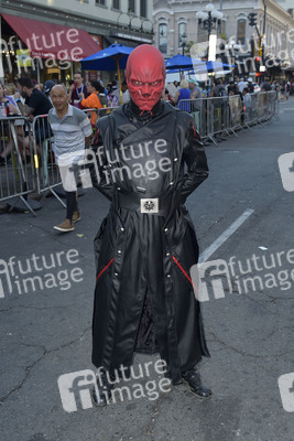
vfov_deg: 50.7
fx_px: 465
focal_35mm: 38
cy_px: 220
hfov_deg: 35.1
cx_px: 147
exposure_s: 1/250
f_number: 6.3
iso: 320
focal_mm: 38
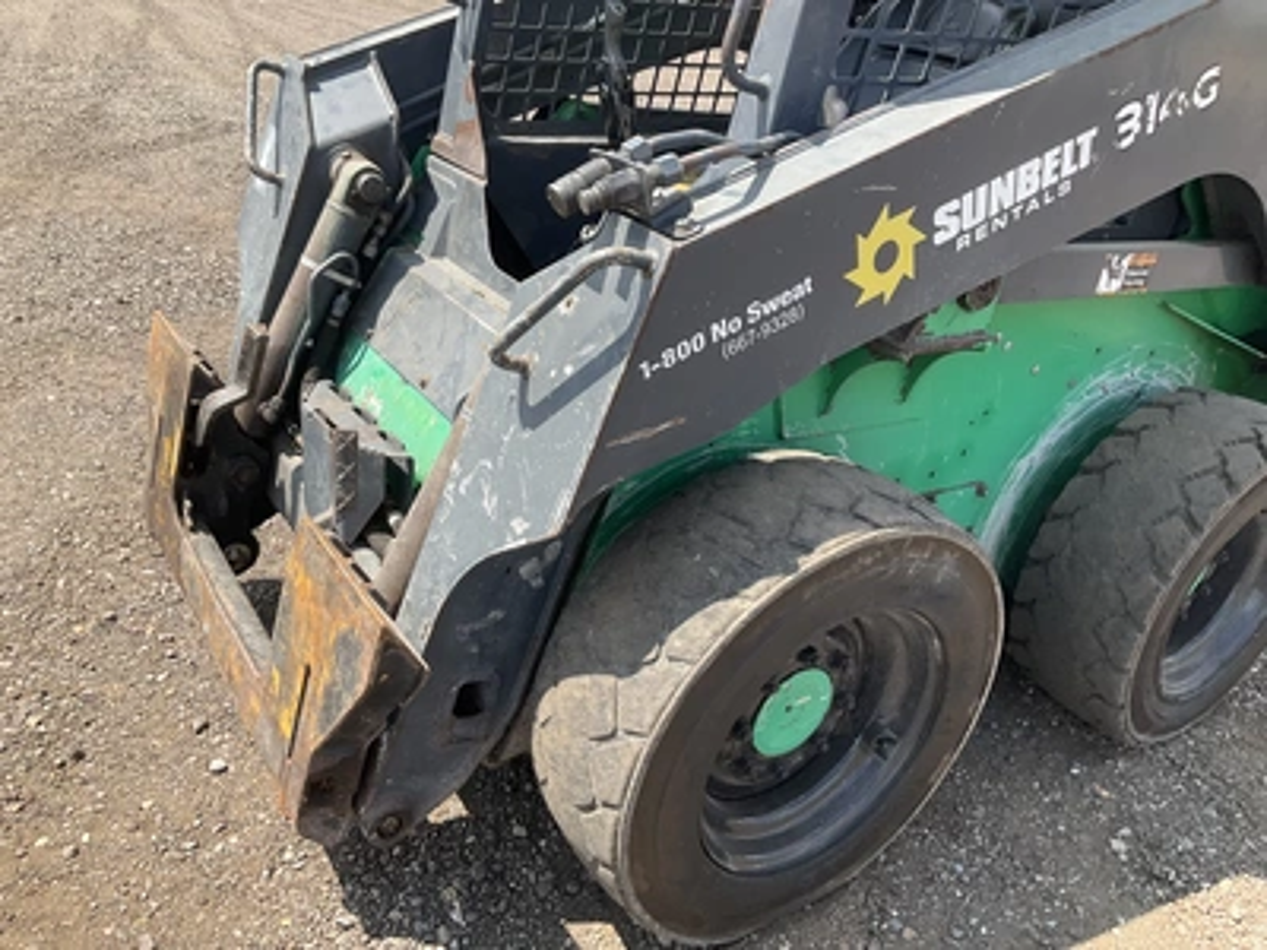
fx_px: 1061
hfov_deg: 61.7
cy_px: 475
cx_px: 634
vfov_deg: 48.2
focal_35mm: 29
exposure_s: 1/709
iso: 25
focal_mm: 3
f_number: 1.8
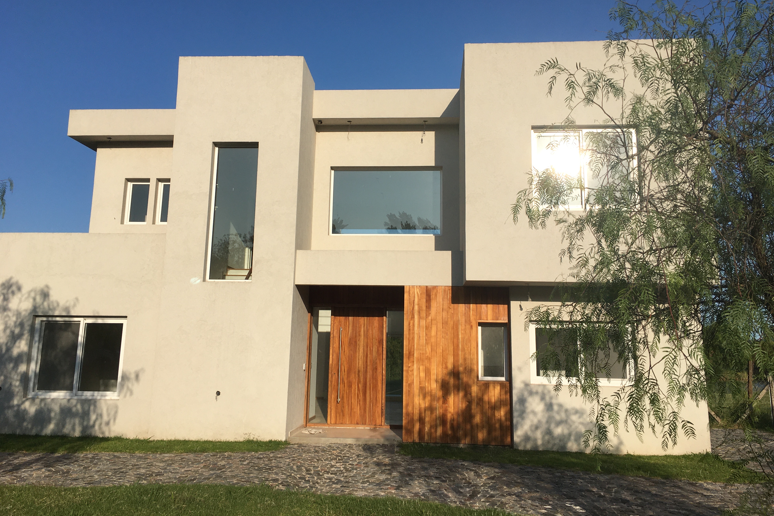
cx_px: 389
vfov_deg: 42.2
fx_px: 666
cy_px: 220
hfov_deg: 60.3
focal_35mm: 31
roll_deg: -0.8
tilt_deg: +12.3
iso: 25
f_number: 2.2
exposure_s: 1/2481
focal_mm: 4.15
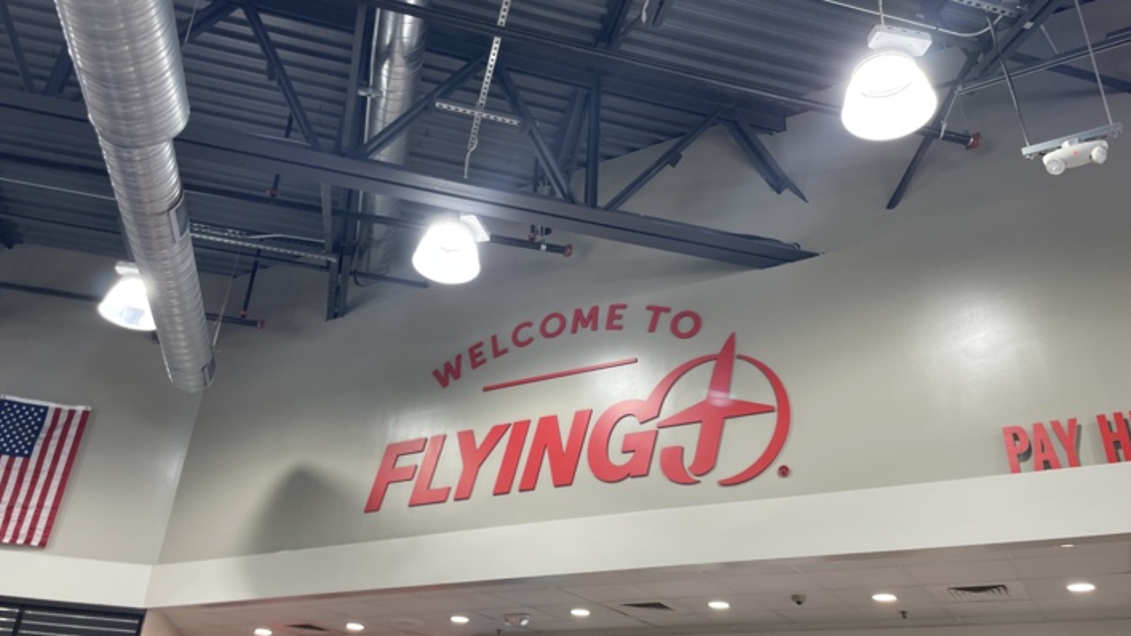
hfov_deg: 66.1
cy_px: 323
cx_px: 576
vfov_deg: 40.2
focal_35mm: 29
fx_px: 870
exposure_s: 1/120
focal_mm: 4.2
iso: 100
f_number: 1.6
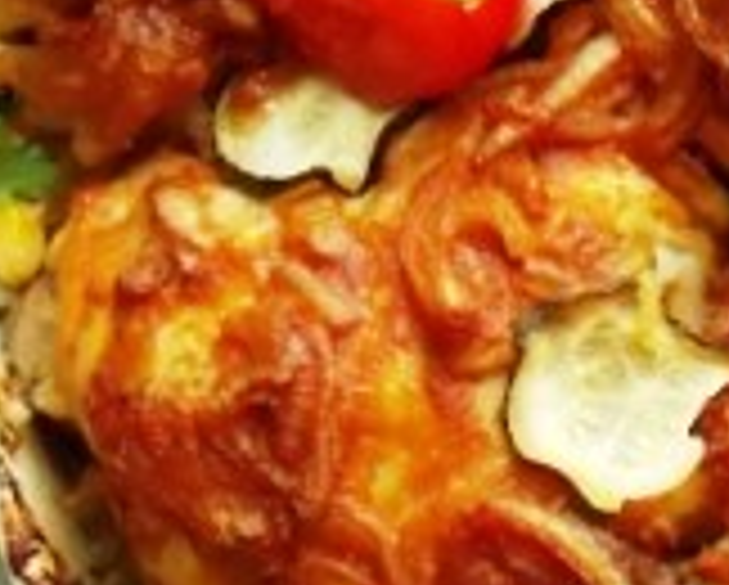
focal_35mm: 235
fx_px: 5076
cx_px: 1044
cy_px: 22
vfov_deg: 6.6
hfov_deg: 8.1
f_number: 4.1
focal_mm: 11.5
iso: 250
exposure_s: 1/30
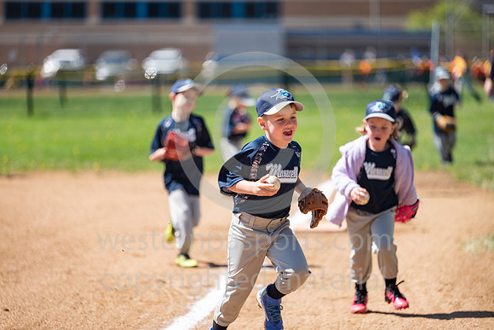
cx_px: 247
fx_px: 2745
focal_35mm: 200
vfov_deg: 6.9
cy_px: 165
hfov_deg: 10.3
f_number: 2.8
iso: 64
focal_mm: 200
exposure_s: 1/500
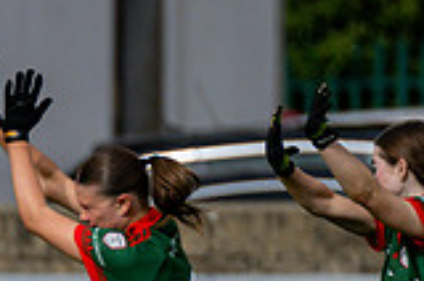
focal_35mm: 1631
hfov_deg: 1.3
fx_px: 19171
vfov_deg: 0.8
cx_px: -305
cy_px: 493
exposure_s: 1/6400
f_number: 2.8
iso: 450
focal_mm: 300
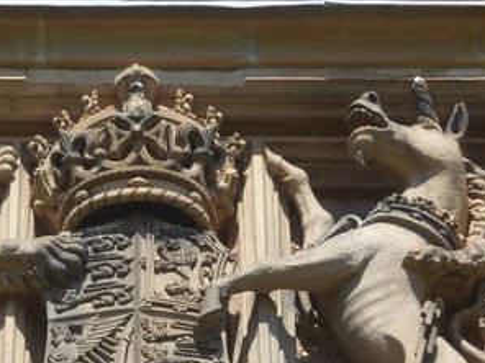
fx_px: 5422
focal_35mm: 387
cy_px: 281
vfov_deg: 3.8
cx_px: 167
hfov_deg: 5.1
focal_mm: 25.6
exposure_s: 1/320
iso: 80
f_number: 5.4
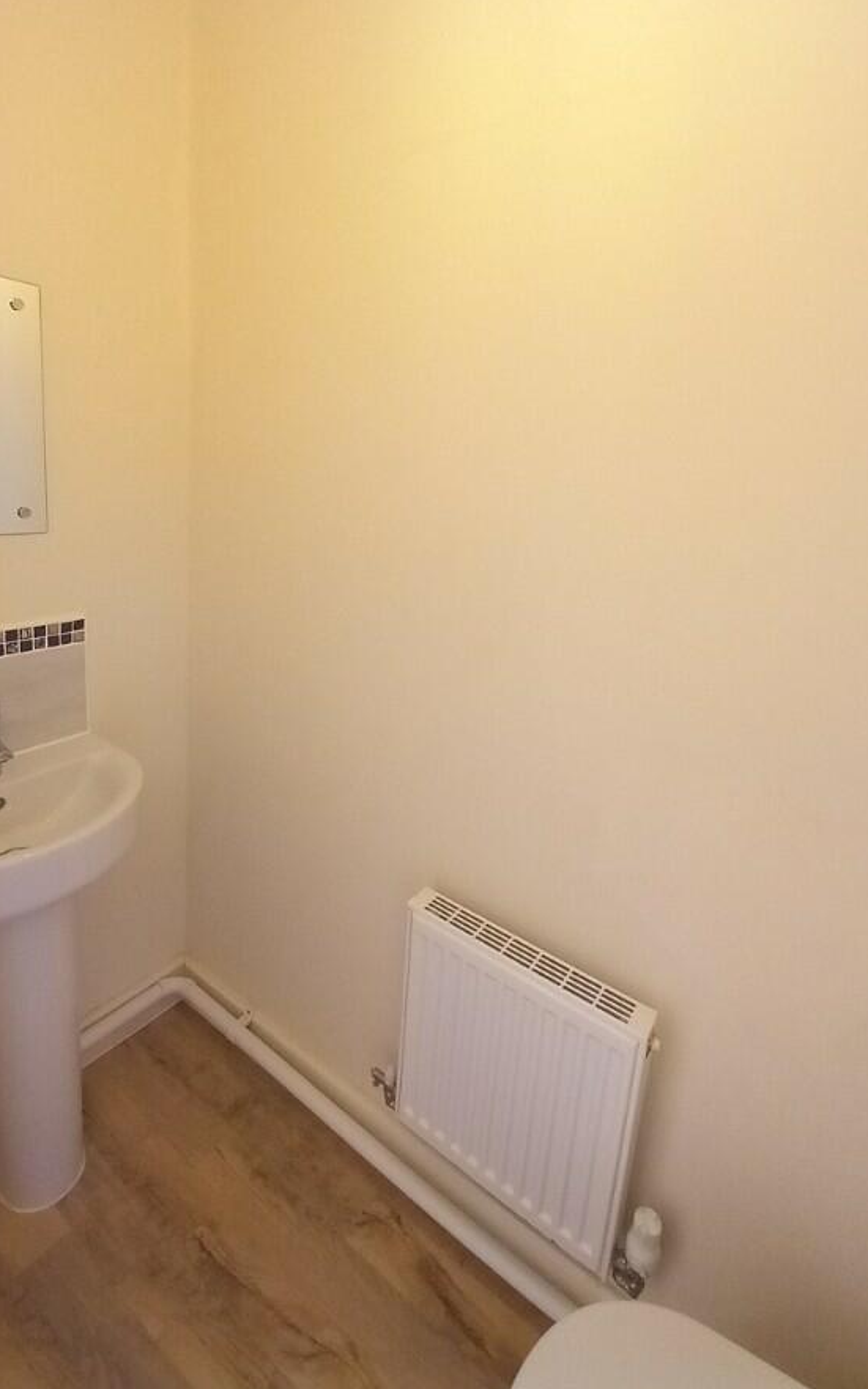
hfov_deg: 71.2
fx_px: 606
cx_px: 413
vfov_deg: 97.2
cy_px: 595
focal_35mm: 16
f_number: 2.2
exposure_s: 1/25
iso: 200
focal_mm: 1.13
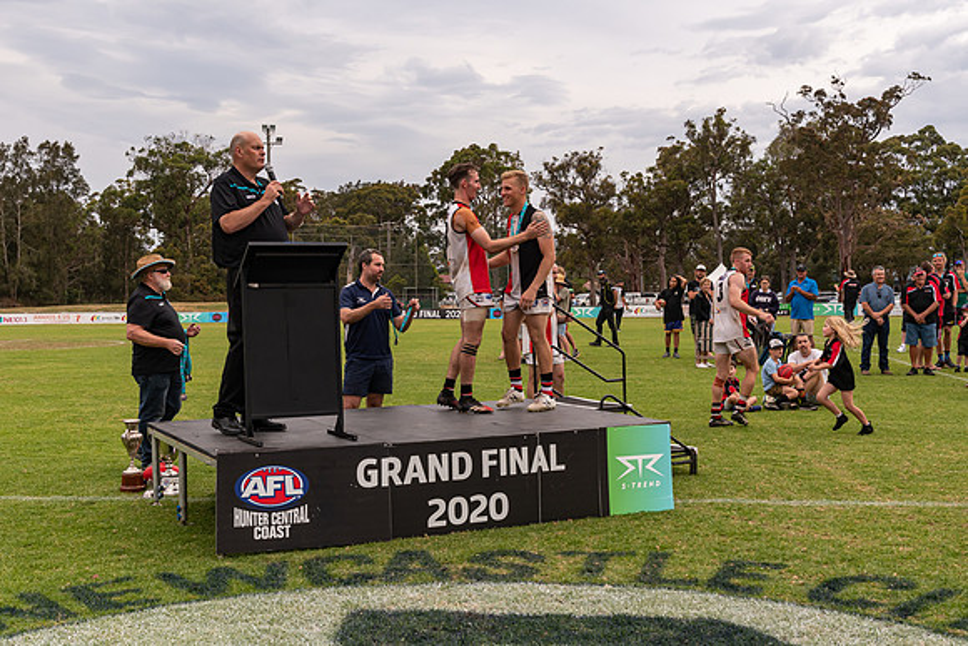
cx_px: 484
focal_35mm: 40
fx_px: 1089
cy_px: 323
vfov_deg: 33.0
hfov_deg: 47.9
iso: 400
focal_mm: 27
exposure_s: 1/400
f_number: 6.3
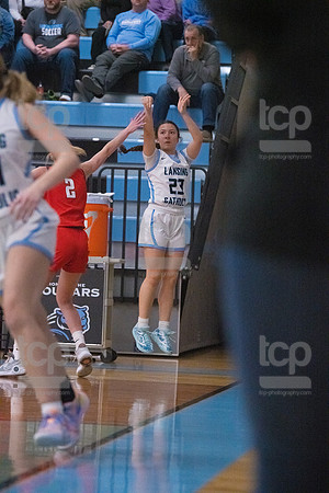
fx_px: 2125
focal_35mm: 155
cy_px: 246
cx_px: 164
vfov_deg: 13.2
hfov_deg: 8.9
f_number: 4
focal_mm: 155
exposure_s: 1/1600
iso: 8000
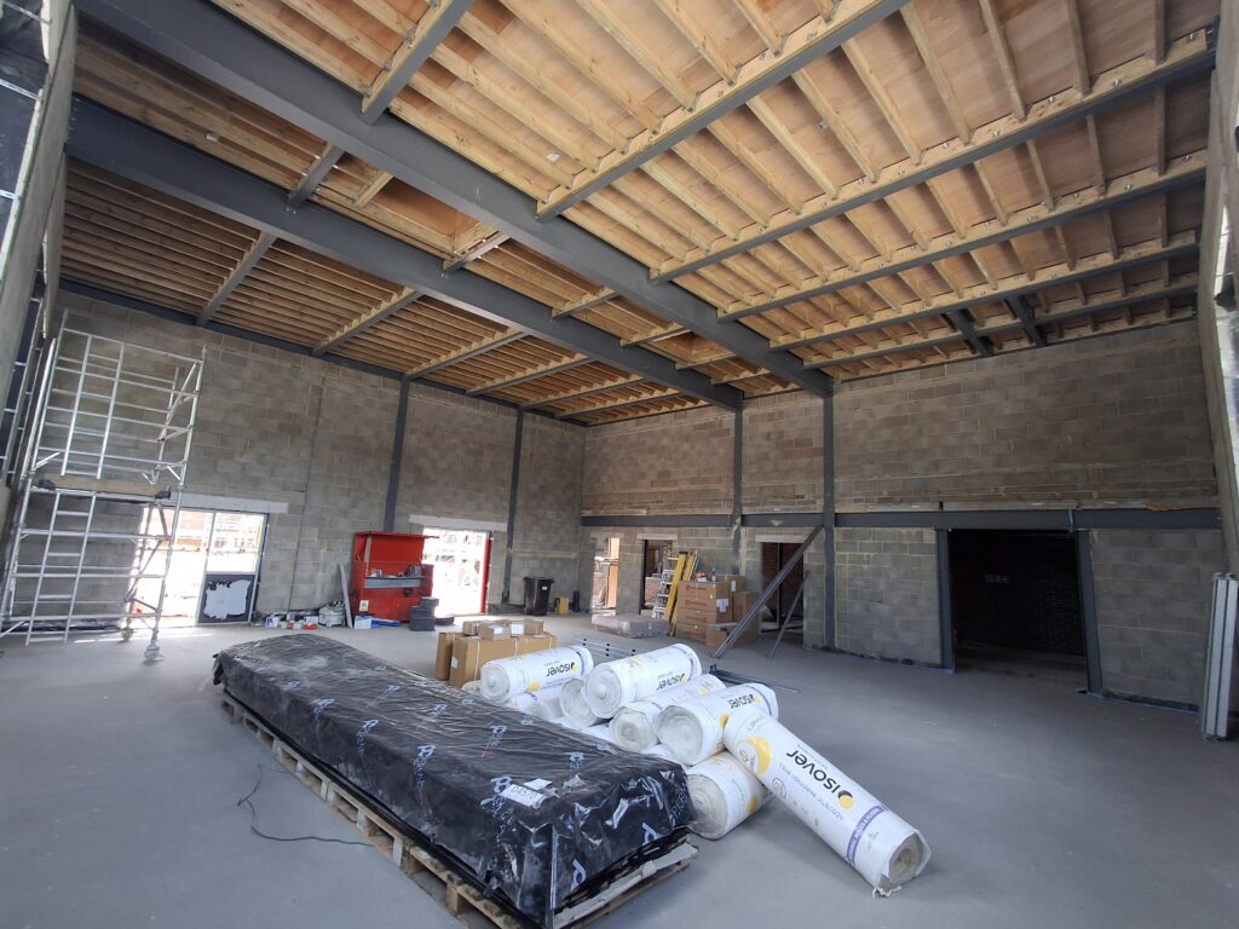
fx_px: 573
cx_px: 620
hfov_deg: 94.5
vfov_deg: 78.1
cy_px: 464
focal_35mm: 16
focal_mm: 1.64
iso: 40
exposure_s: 1/50
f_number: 2.2
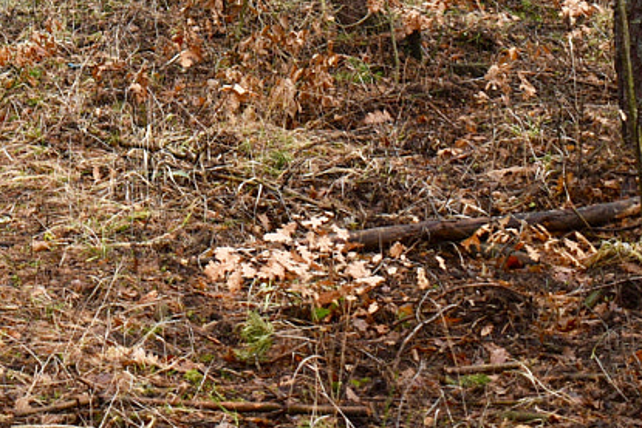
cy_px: -340
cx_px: -93
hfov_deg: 15.0
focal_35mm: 133
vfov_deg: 9.8
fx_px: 2371
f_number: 4
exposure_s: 1/60
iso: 400
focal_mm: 23
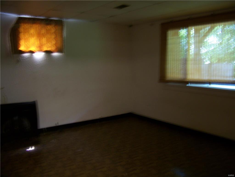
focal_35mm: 36
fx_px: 244
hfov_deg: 51.4
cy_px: 88
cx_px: 118
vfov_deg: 39.7
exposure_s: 1/2
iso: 64
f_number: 2.8
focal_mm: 5.85
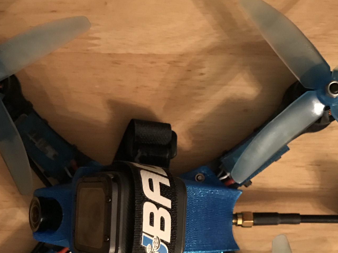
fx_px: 547
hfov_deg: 34.3
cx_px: 150
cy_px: 209
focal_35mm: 56
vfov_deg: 25.6
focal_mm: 3.99
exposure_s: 1/7
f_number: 1.8
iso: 80
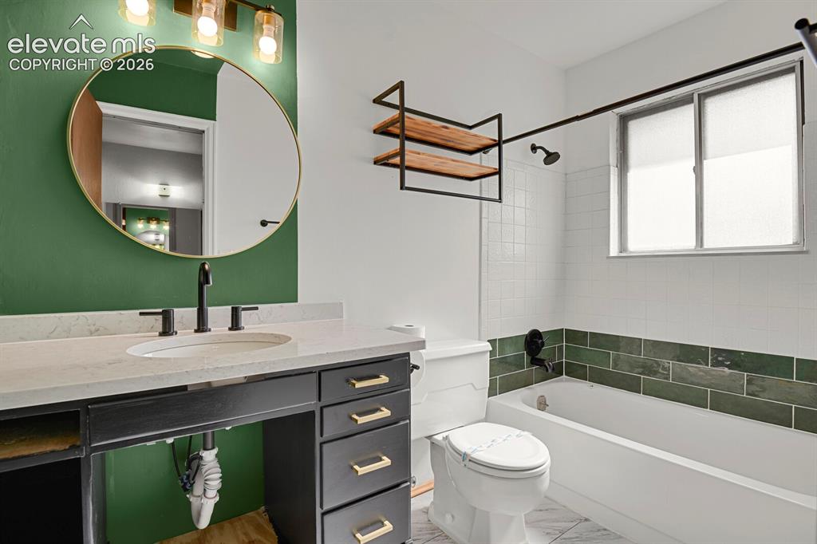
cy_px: 272
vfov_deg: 70.4
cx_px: 408
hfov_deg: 93.3
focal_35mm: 17
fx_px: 386
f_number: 6.3
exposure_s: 1/4
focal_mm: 17
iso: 250
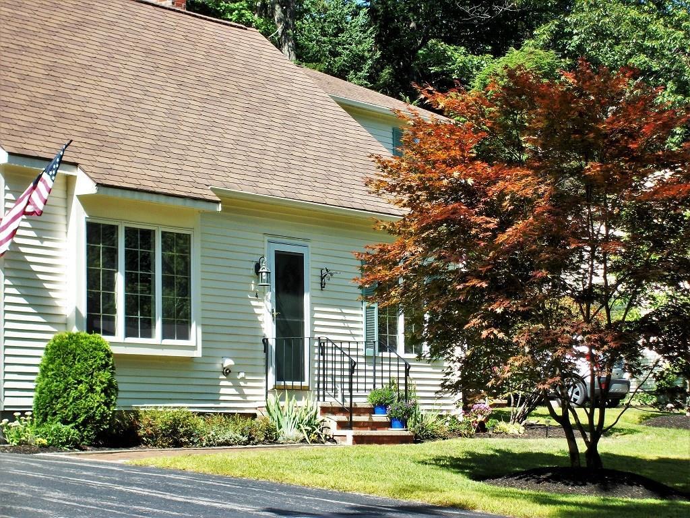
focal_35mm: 105
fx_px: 2093
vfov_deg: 14.1
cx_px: 345
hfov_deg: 18.7
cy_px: 259
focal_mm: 18.8
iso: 80
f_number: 5.7
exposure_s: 1/160
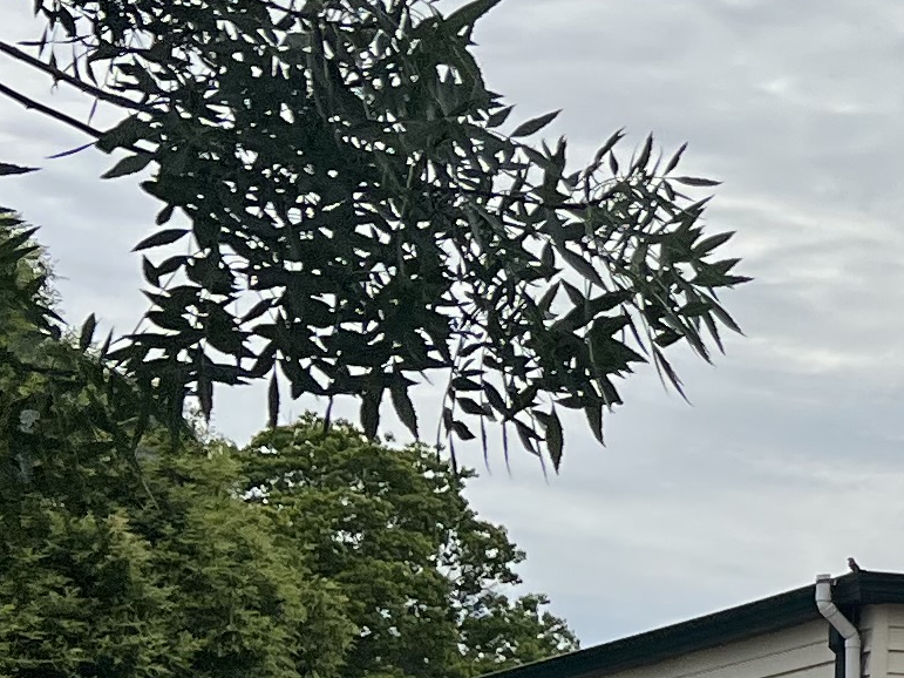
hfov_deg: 12.1
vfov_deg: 10.9
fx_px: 3551
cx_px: 2040
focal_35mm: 136
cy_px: 576
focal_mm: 5.7
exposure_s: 1/11364
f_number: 1.5
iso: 50
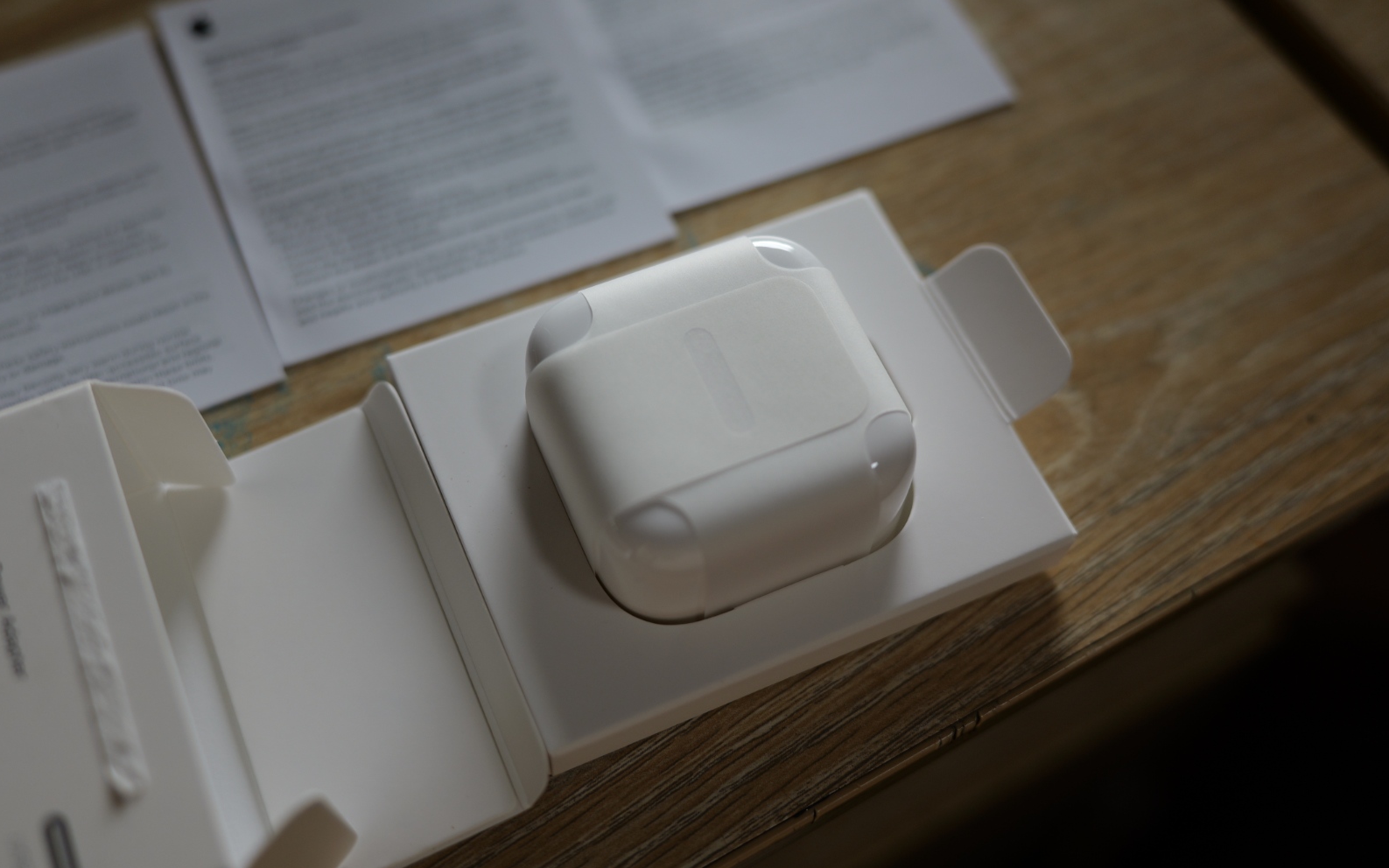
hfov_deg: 51.5
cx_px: 690
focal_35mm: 38
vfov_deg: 33.6
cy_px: 451
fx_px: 1439
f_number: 2.8
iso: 320
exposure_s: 1/250
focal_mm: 29
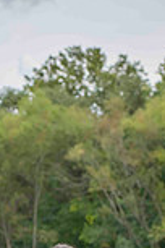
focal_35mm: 235
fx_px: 1615
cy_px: 358
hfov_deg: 5.8
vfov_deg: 8.6
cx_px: 16
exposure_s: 1/400
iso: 400
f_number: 5.6
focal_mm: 80
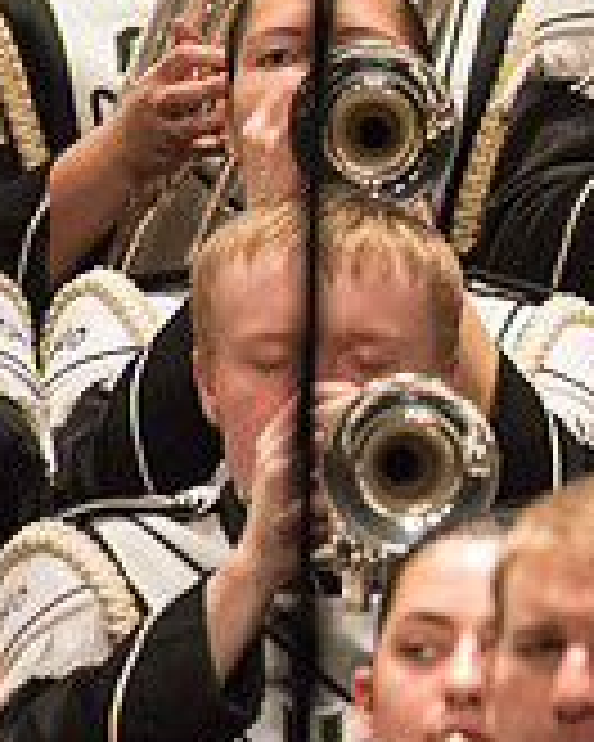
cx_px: 1282
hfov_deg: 0.8
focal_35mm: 1984
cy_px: 371
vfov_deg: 1.0
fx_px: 43599
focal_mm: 600
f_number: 5.6
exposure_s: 1/320
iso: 4000
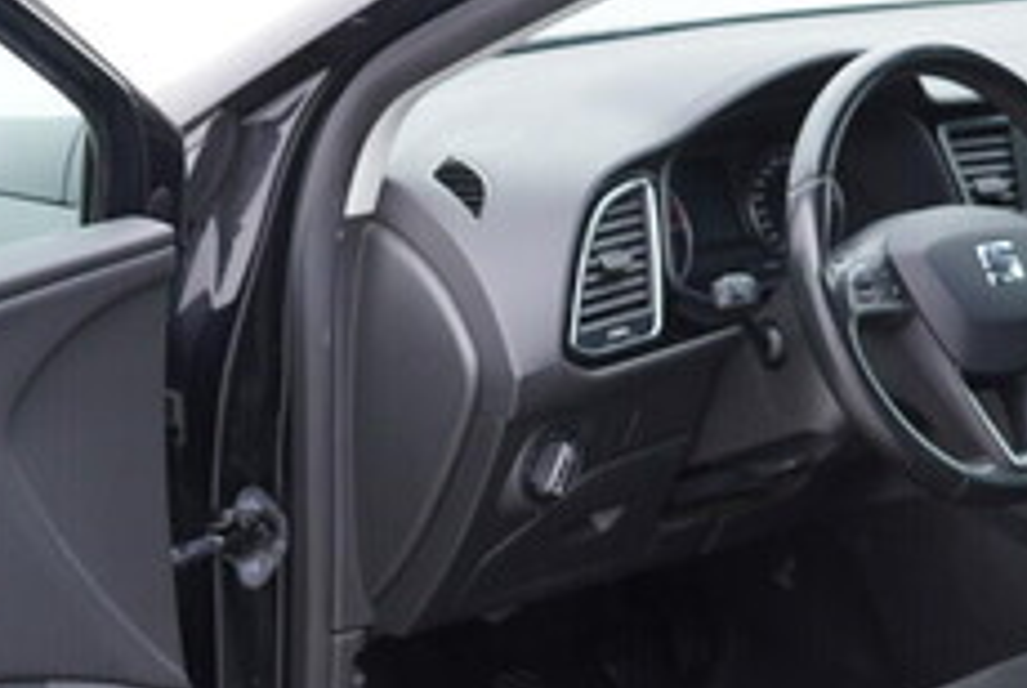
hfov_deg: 23.4
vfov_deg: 15.6
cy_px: 695
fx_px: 2456
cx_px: 737
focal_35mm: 86
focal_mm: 24
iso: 160
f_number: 2.8
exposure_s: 1/40
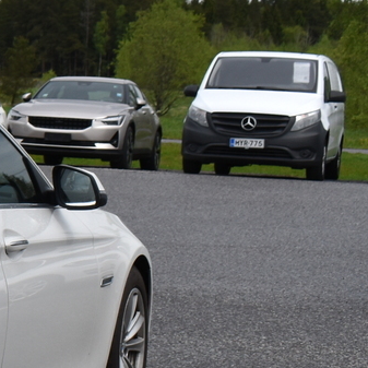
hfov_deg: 11.3
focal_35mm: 135
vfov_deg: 12.9
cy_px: 217
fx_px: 1624
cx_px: -442
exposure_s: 1/750
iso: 200
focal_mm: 22
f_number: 8
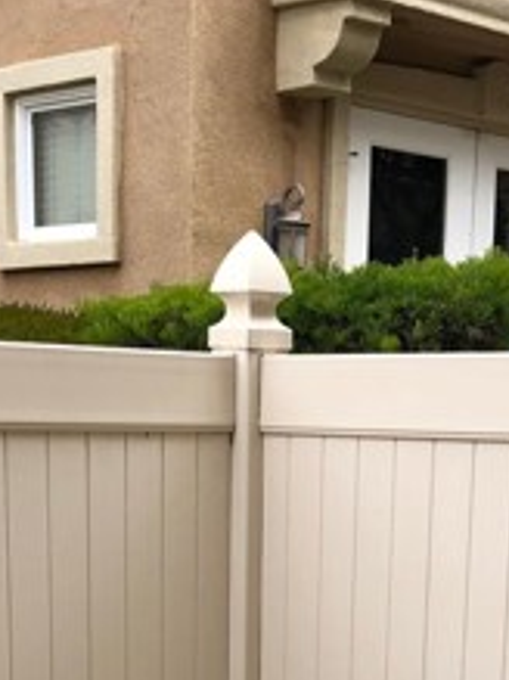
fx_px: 1609
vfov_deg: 22.1
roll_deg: -1.6
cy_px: 804
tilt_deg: -13.0
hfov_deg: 18.0
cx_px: 298
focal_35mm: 82
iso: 20
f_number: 1.8
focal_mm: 4
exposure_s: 1/1130
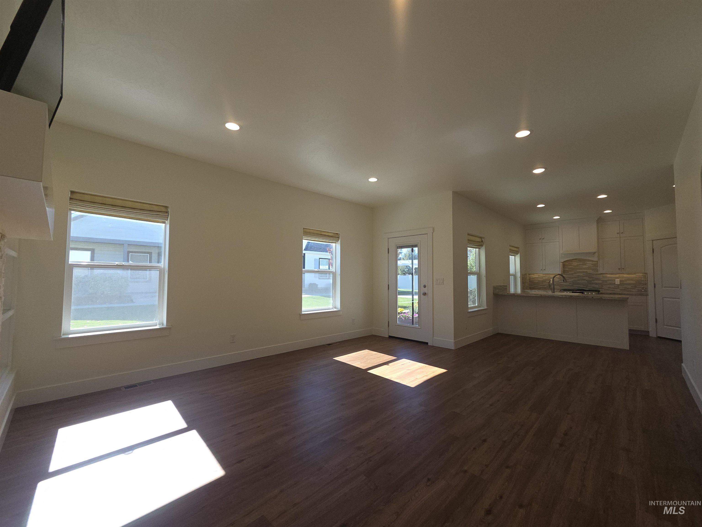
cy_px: 264
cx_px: 351
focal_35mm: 13
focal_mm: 2.2
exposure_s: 1/243
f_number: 2.2
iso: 50
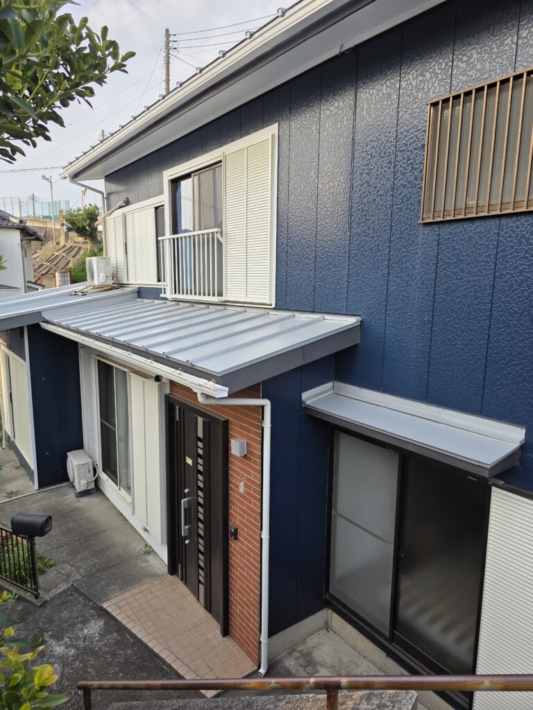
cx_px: 266
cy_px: 355
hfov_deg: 58.9
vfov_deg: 73.9
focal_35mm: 23
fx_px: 472
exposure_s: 1/359
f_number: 1.7
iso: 32
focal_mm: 6.3
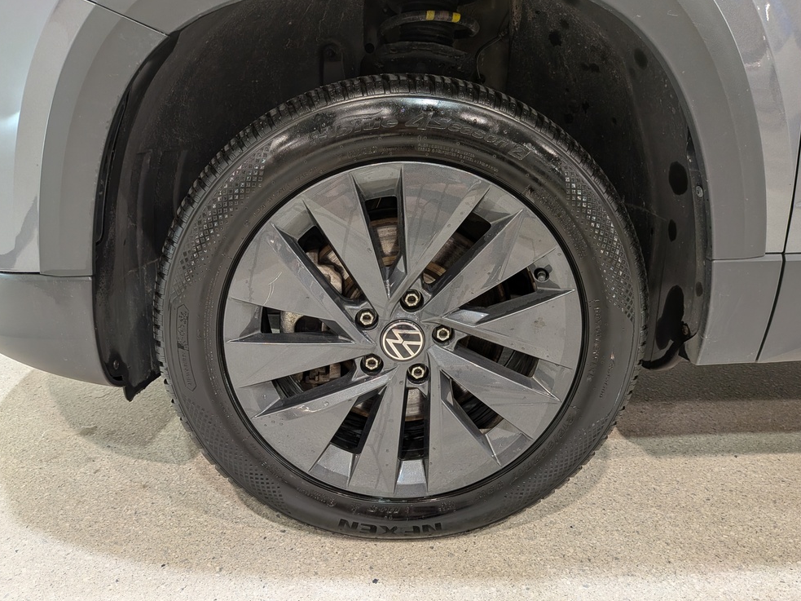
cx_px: 405
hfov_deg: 69.4
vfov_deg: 54.9
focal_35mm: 25
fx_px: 578
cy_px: 309
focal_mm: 4.53
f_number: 1.7
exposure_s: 1/40
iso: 58
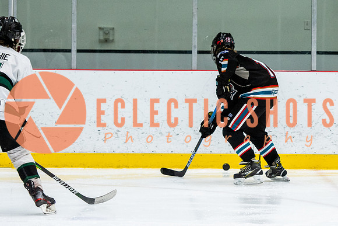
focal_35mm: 266
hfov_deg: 7.7
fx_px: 2500
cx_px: 268
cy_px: 88
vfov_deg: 5.2
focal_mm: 112
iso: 1600
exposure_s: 1/640
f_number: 2.8
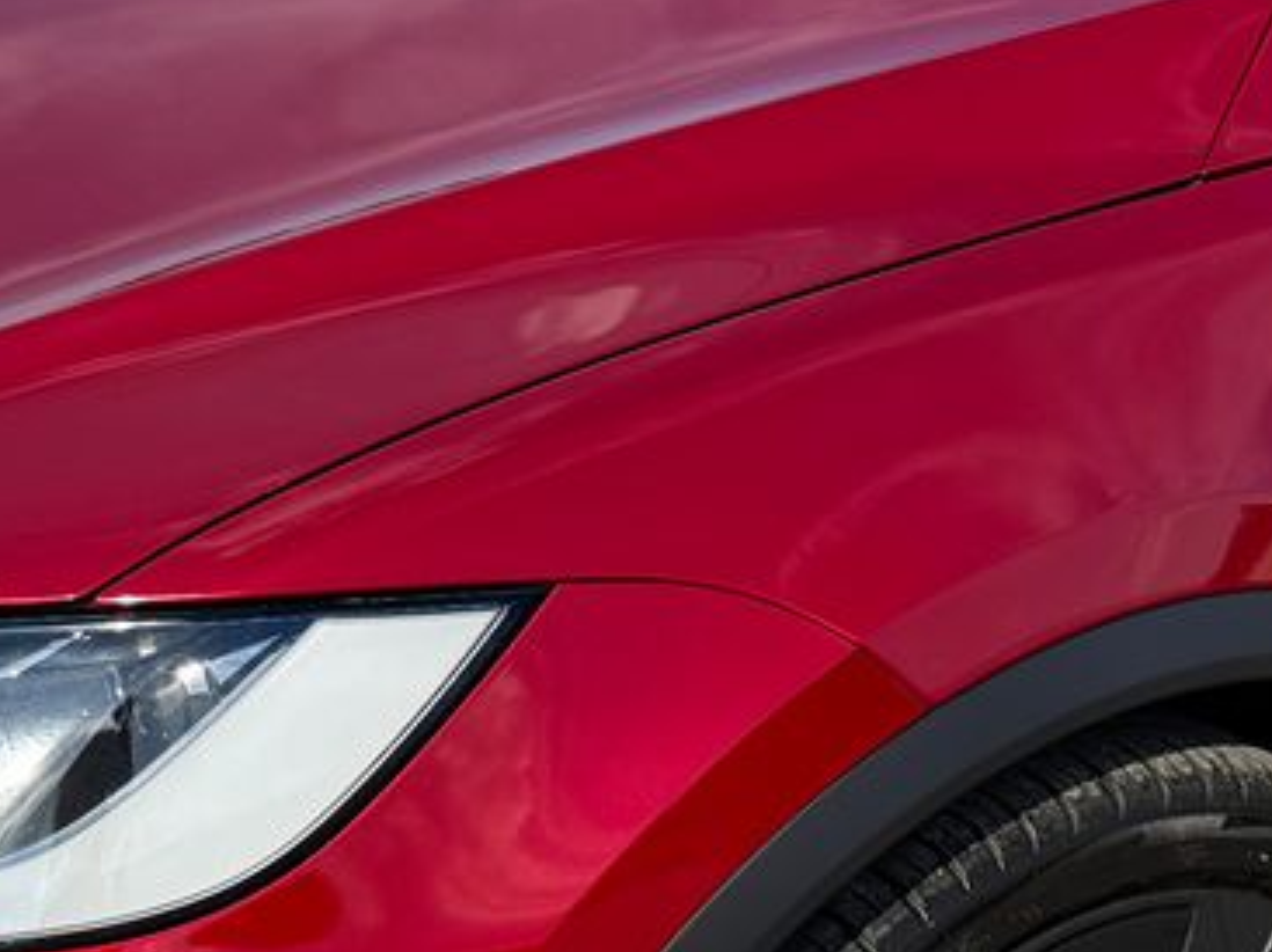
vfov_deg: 14.1
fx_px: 3856
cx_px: 879
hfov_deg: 18.7
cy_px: 431
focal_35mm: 105
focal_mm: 6.76
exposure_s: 1/2604
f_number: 1.78
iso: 80
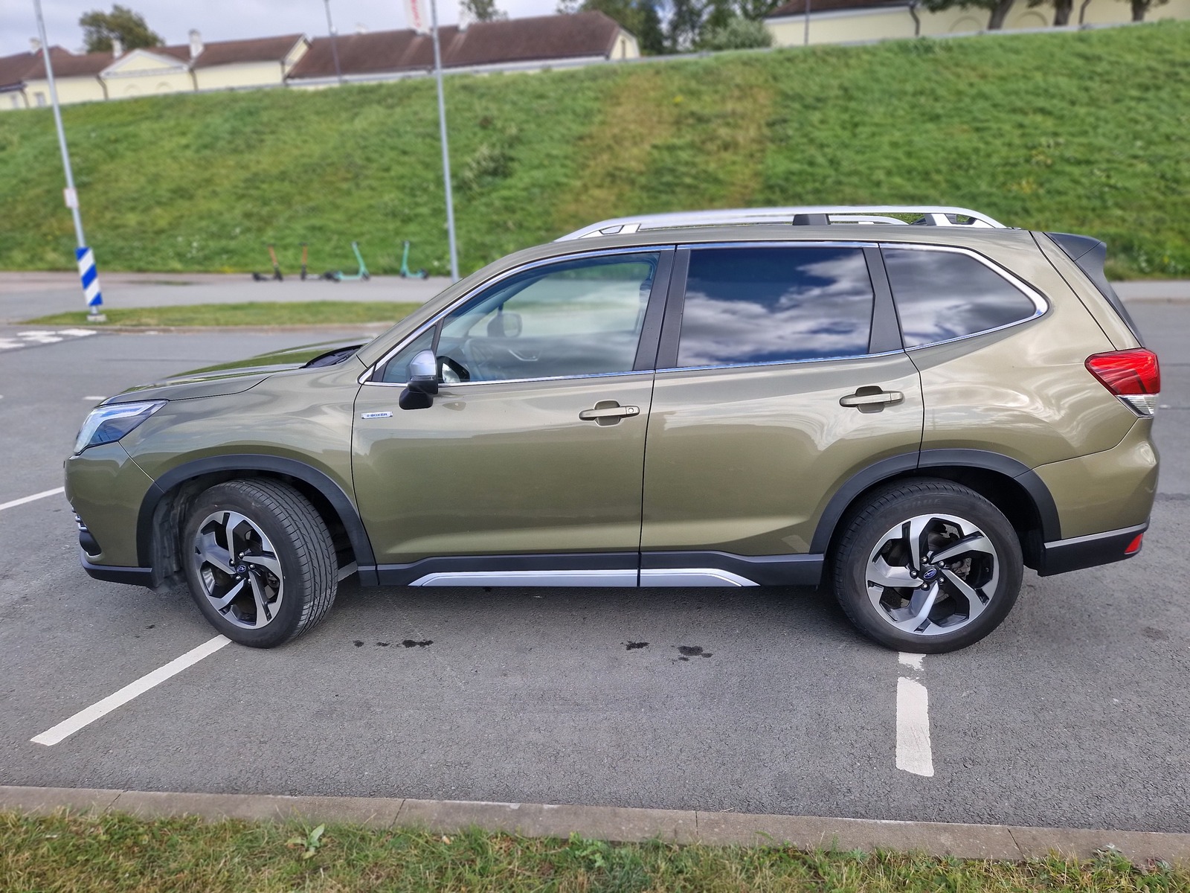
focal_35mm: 23
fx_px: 791
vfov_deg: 58.9
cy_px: 446
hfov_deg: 73.9
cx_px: 595
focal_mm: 5.4
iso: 50
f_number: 1.8
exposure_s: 1/554
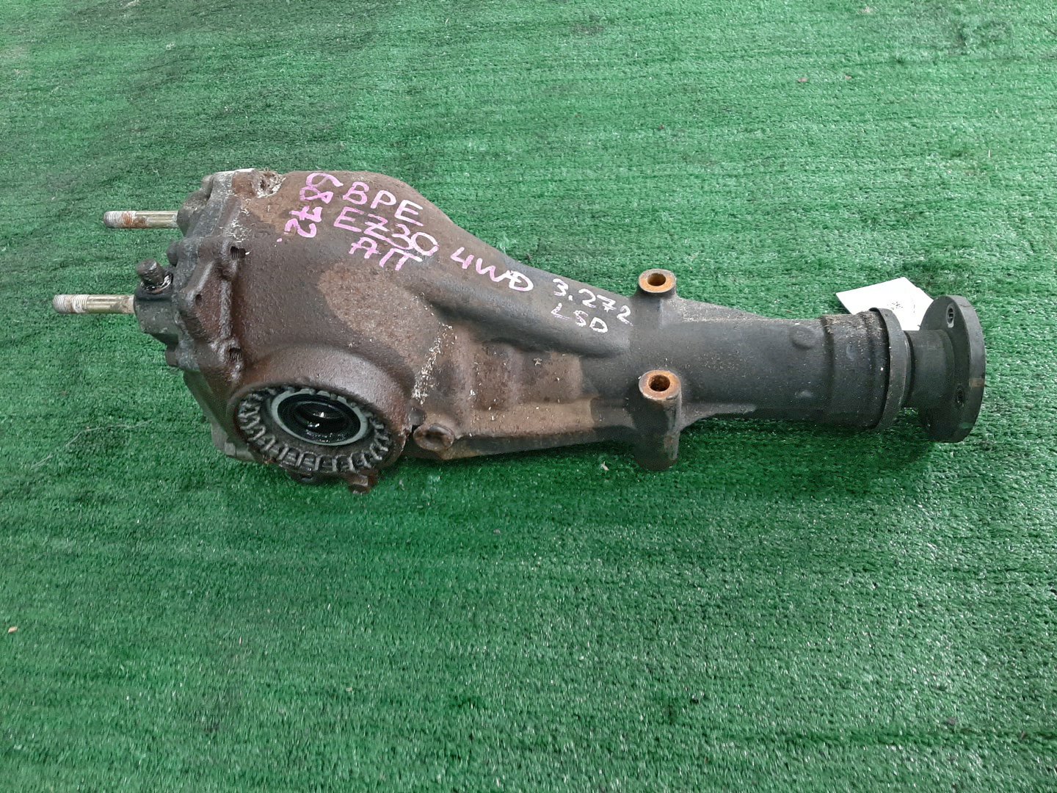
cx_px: 528
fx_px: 794
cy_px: 396
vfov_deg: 53.1
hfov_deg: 67.3
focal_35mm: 26
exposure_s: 1/50
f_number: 1.7
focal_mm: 3.93
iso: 201
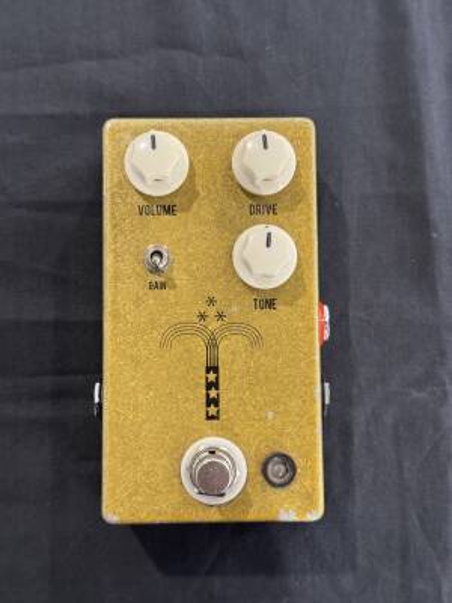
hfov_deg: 30.3
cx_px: 226
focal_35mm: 48
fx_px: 836
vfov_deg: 39.7
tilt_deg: -84.2
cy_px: 302
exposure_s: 1/60
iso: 250
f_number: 1.78
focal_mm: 6.76
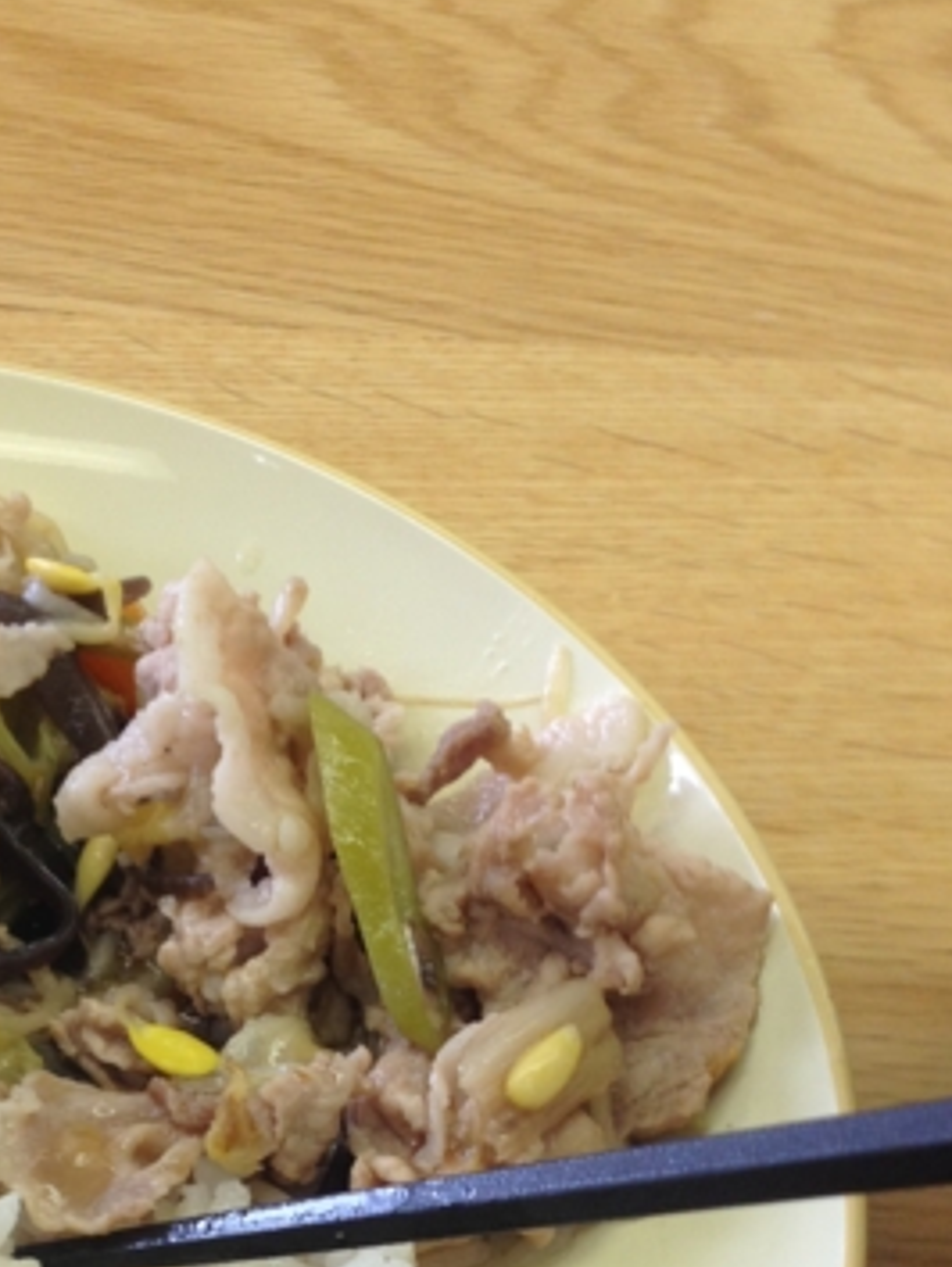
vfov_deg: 23.7
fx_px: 2893
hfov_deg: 18.7
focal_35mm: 79
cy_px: 1260
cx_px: 351
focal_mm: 4.28
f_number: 2.4
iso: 50
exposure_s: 1/40
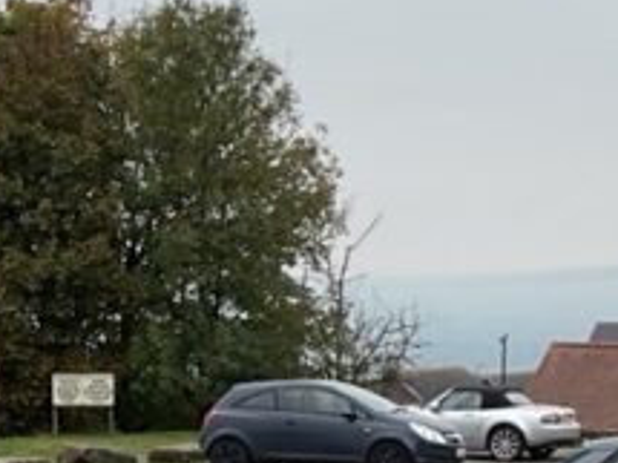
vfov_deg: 10.5
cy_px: 564
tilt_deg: -6.7
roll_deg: -0.8
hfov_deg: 14.3
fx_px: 2462
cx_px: 190
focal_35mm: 138
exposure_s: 1/294
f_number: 1.8
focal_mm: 3
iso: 16
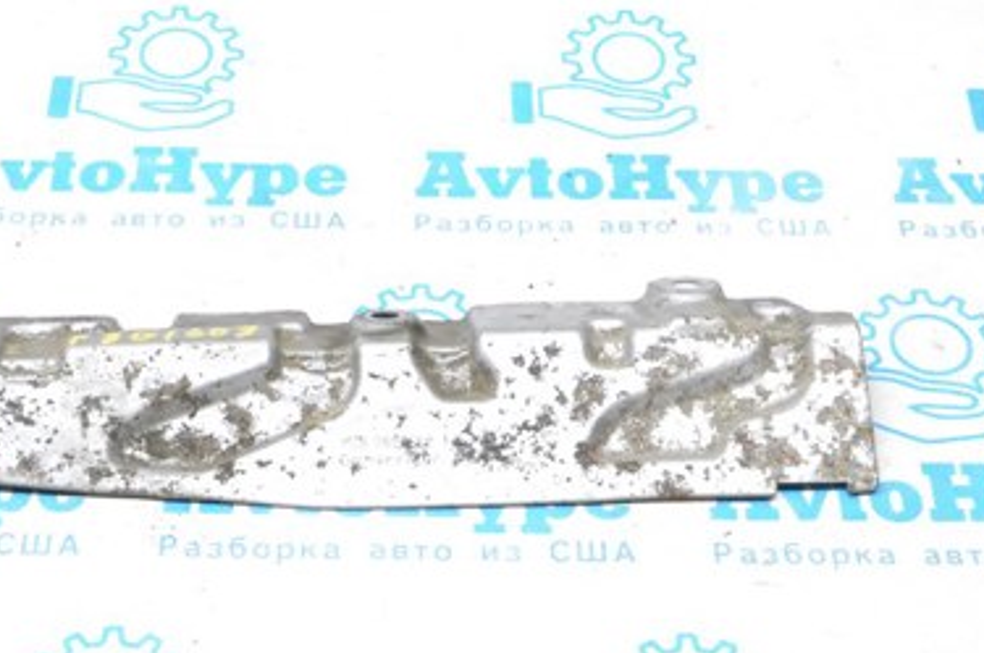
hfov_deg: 24.7
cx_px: 391
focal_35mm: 82
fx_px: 2238
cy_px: 254
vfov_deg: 16.6
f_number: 9
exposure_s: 1/160
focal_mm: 32
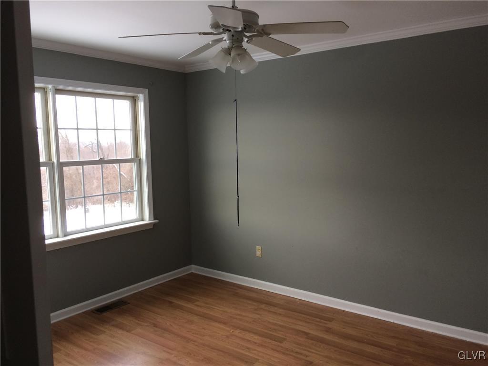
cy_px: 183
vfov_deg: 48.2
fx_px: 409
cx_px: 244
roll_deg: +1.0
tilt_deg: -7.7
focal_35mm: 29
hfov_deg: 61.7
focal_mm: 4.15
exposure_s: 1/30
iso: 40
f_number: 2.2
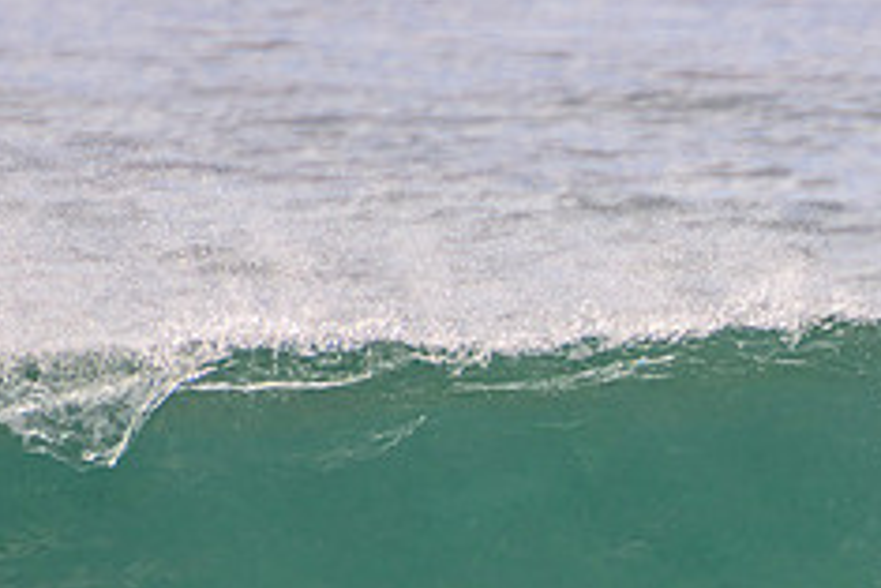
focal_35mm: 1355
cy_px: 563
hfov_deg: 1.5
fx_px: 33179
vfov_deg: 1.0
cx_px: 996
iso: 180
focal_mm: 400
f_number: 5.6
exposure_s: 1/2000
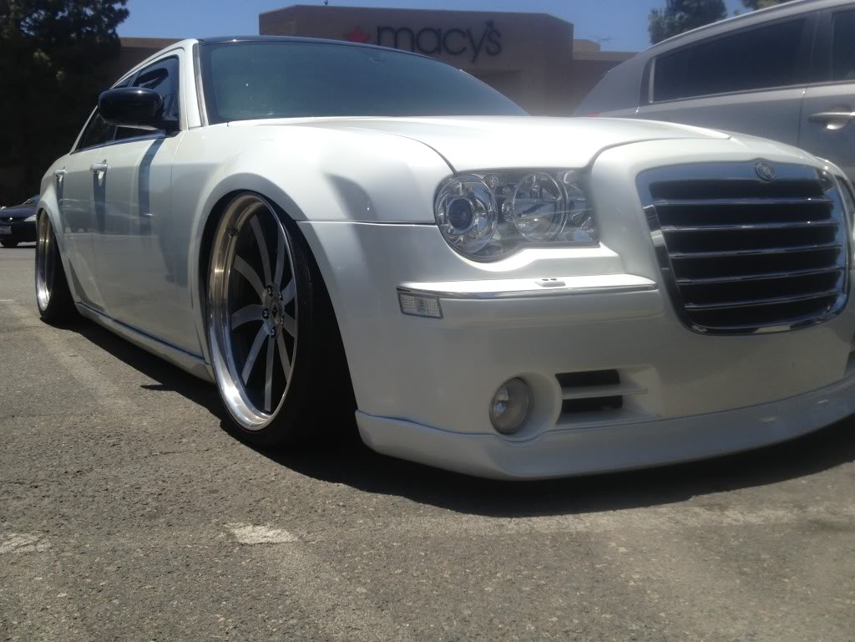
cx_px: 428
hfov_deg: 52.6
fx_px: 864
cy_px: 321
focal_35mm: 35
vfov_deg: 40.7
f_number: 2.4
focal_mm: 4.3
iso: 50
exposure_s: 1/2123
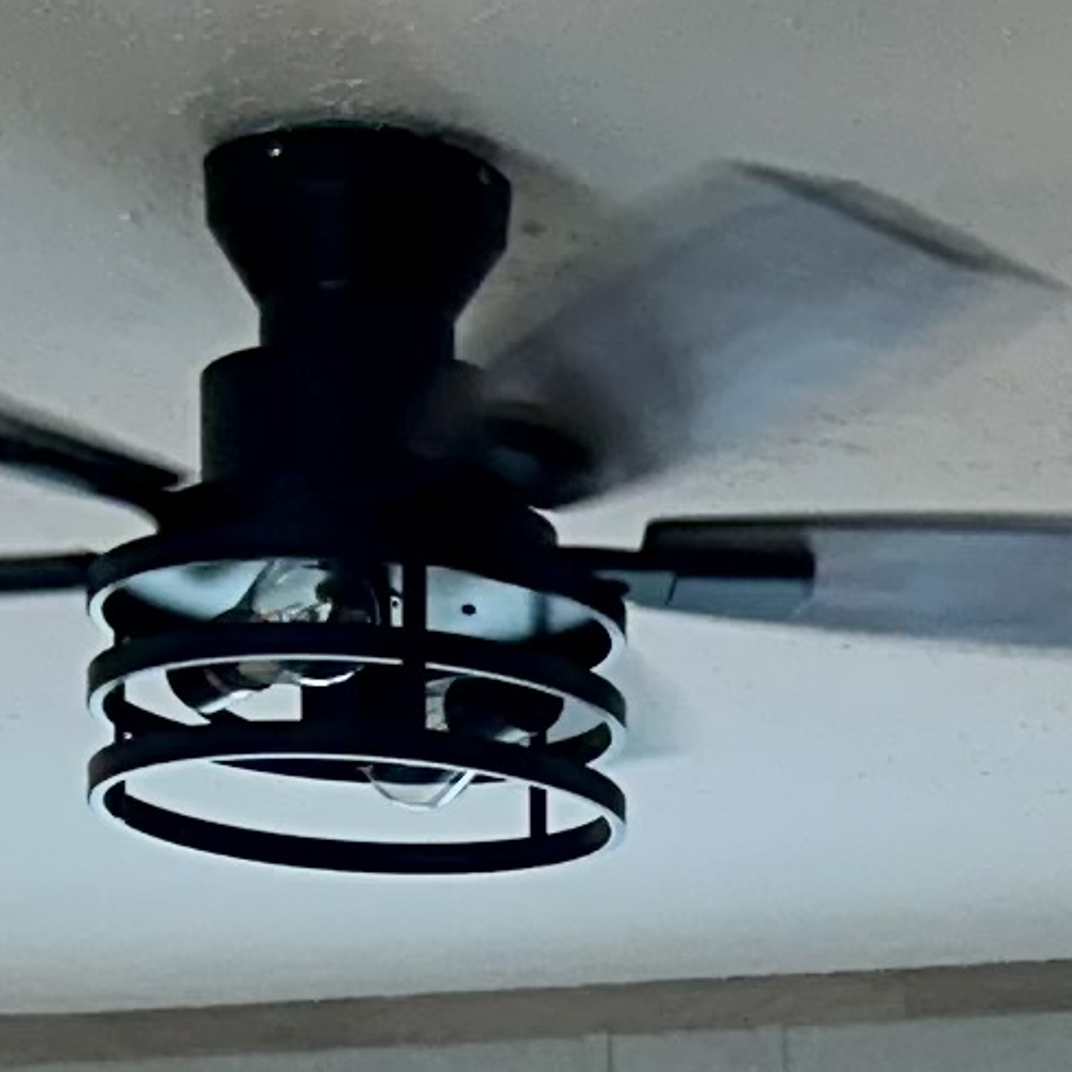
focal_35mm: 175
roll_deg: +0.5
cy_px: 2692
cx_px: 1326
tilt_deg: -3.1
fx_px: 6131
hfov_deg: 9.8
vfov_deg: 8.9
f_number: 1.78
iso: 200
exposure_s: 1/120
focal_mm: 6.86
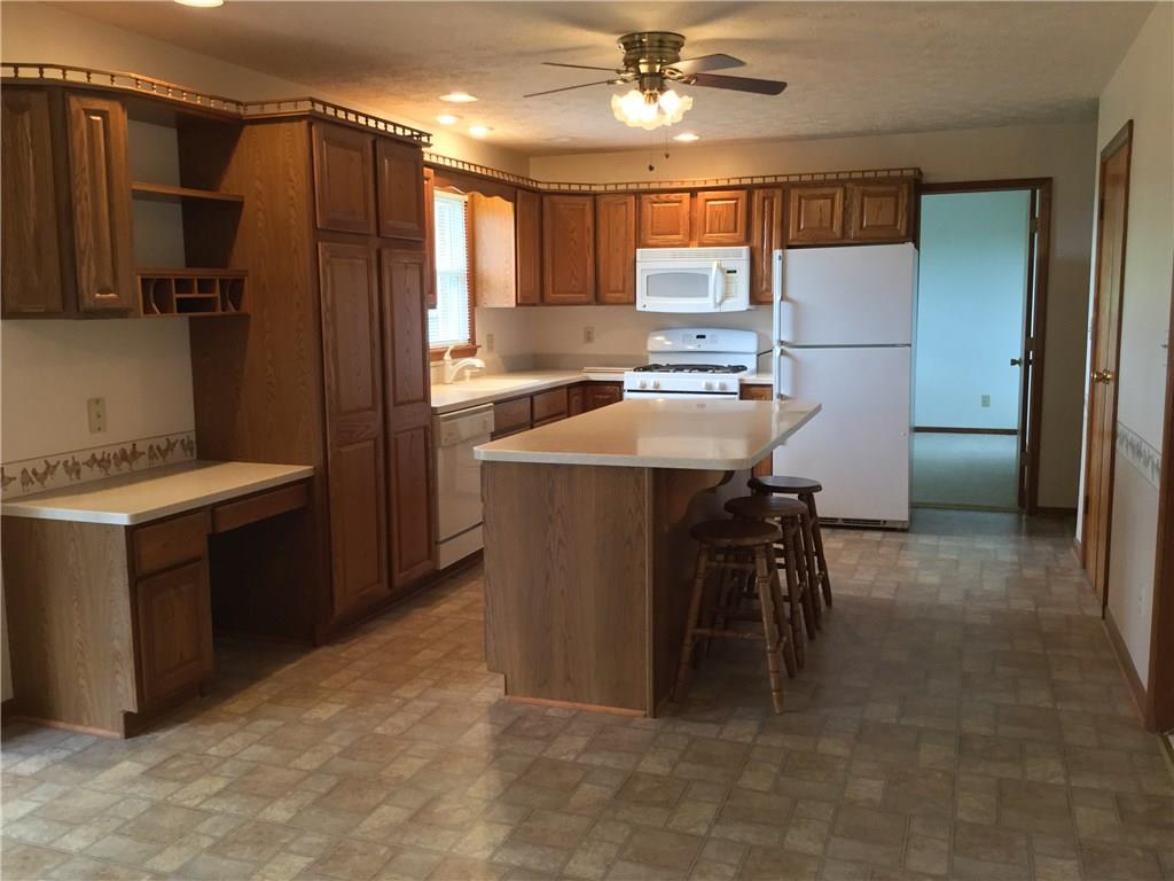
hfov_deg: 58.4
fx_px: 1051
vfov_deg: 45.4
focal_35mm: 31
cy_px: 440
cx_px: 587
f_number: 2.4
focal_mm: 3.3
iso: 125
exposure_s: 1/30
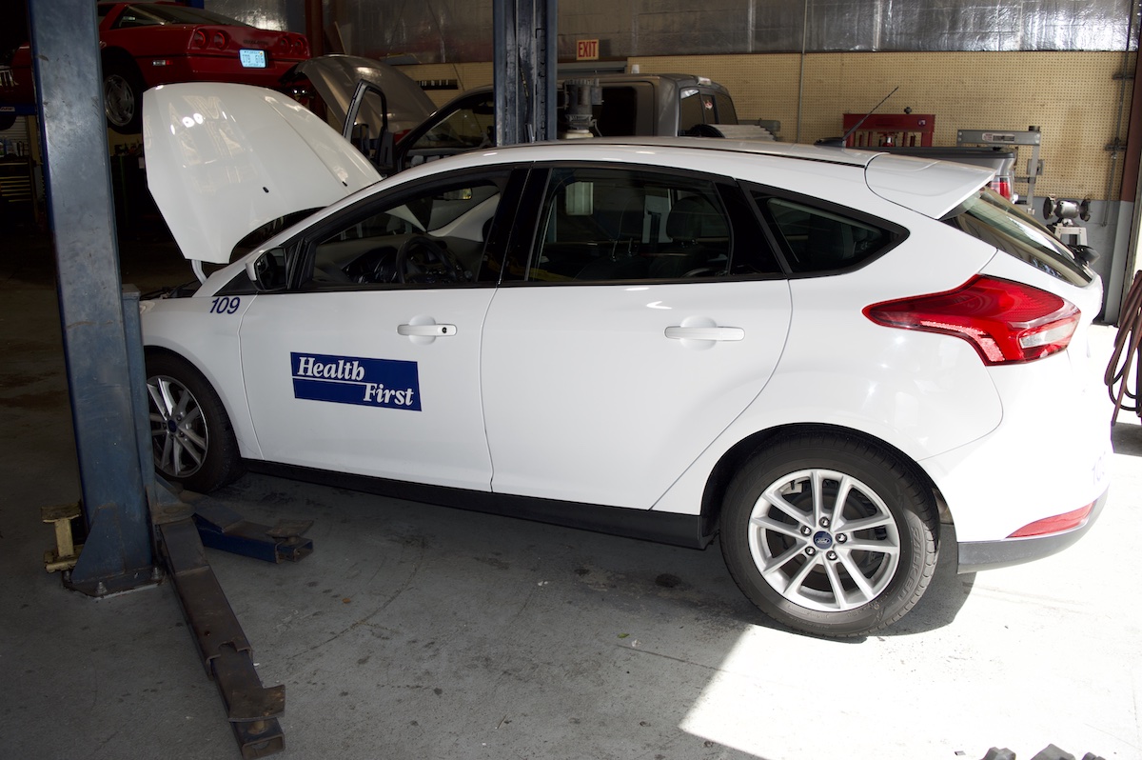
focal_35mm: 27
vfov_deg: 47.9
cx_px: 571
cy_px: 380
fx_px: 856
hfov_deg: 67.4
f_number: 4
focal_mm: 18
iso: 100
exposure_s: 1/125
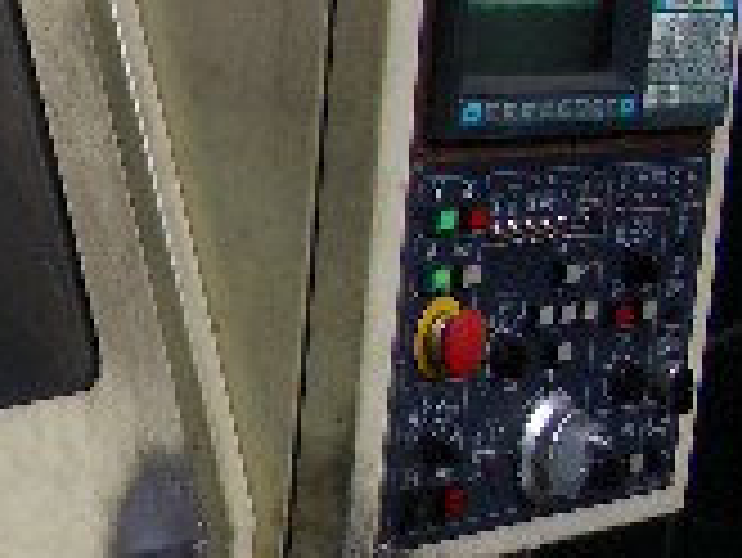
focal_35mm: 136
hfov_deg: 13.5
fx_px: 2917
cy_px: 670
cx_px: -418
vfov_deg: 10.7
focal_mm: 5.8
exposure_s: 1/80
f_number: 2.6
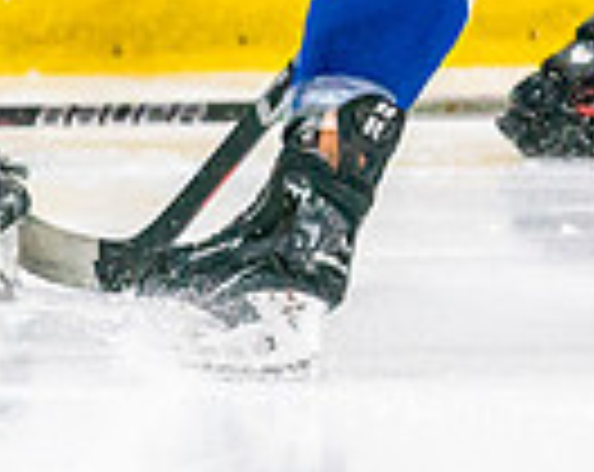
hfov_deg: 1.4
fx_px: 24961
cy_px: -15
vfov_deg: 1.1
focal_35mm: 1423
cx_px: 1324
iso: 3200
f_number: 2.8
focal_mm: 200
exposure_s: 1/1250
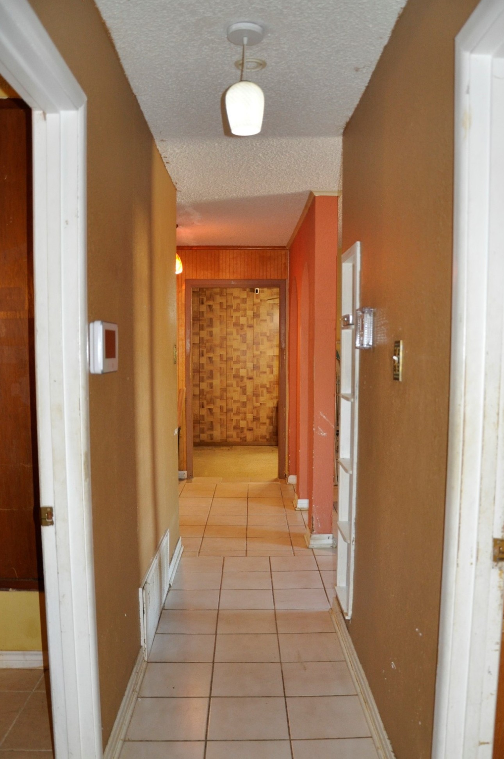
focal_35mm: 30
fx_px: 632
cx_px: 261
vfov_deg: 61.9
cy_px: 407
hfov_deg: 43.5
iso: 800
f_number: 3.5
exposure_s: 1/60
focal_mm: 18
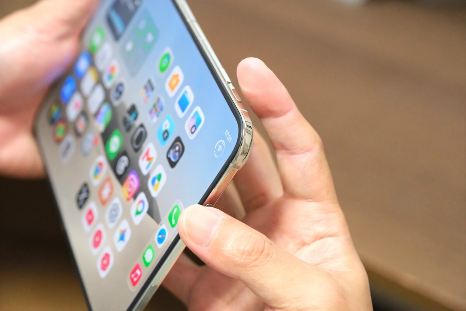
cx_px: 233
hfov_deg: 24.5
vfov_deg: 16.5
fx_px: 1074
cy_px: 156
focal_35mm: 83
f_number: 4.5
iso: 8000
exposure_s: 1/160
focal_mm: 55
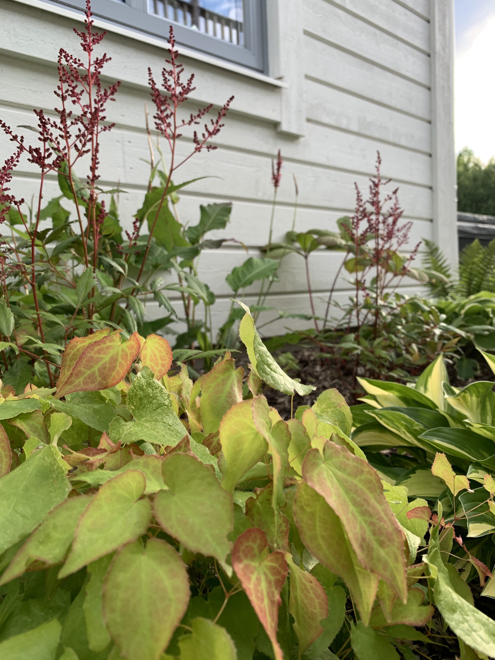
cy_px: 330
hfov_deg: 53.1
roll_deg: +1.0
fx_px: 496
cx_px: 248
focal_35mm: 26
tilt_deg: -3.0
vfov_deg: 67.3
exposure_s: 1/282
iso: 25
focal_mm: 4.25
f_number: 1.8
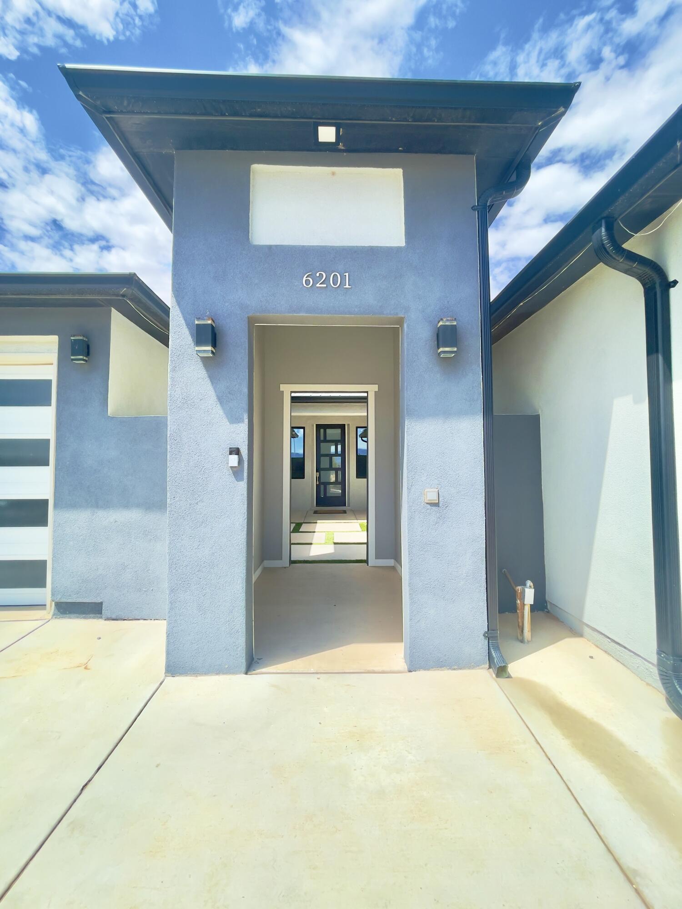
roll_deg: +0.3
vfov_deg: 106.2
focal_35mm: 13
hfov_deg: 89.9
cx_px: 341
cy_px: 454
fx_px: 341
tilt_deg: +1.9
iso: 25
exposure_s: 1/505
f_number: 2.4
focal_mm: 1.54
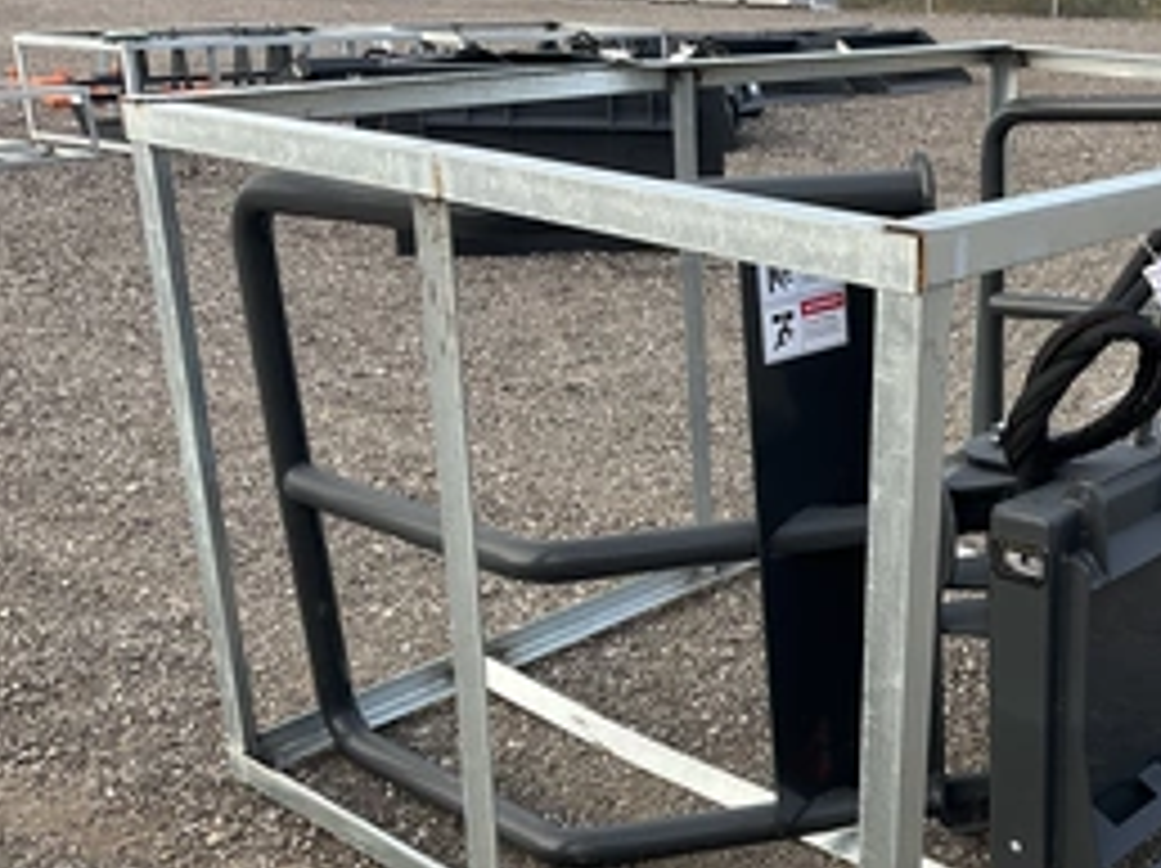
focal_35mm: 45
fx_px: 1508
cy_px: 598
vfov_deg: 31.8
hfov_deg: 41.0
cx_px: 855
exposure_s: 1/143
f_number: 1.8
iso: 20
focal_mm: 3
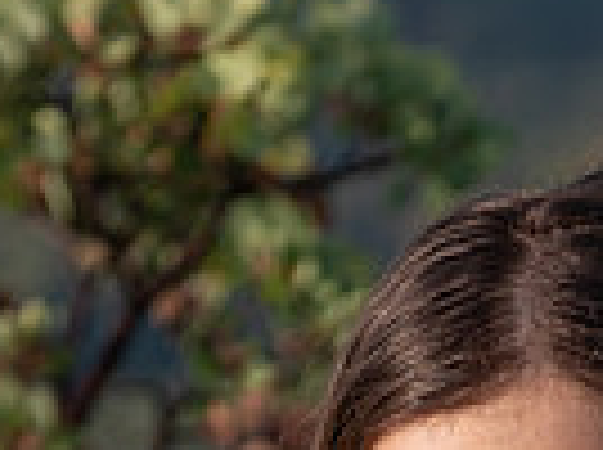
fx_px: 5077
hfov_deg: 6.8
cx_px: 628
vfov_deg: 4.9
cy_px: 1094
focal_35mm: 292
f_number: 3.5
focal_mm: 70
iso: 200
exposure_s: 1/1600
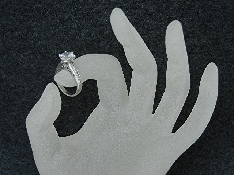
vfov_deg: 24.8
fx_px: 399
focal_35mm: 59
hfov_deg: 32.7
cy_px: 88
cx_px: 117
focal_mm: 10.6
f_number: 4
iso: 321
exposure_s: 1/30
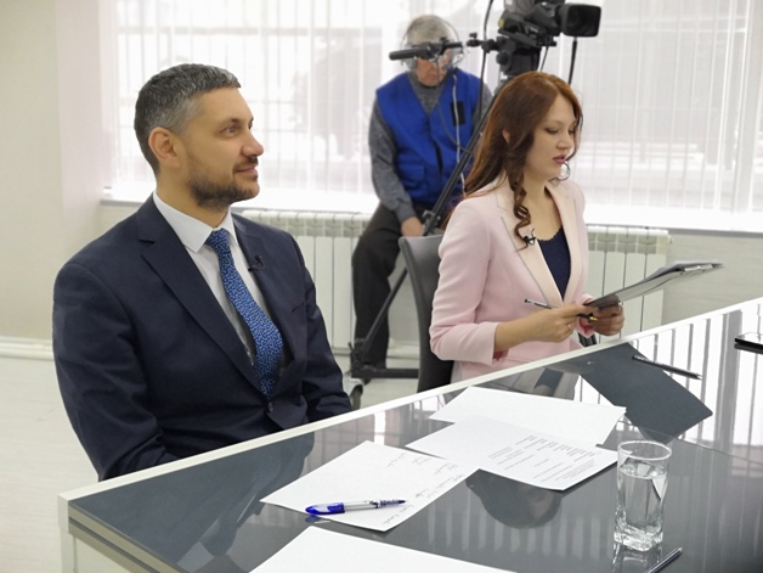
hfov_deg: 34.9
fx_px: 1212
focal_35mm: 55
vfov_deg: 26.6
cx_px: 379
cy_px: 283
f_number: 1.8
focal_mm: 3.95
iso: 200
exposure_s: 1/50
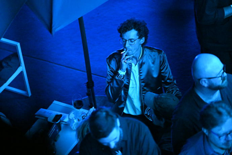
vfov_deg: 6.9
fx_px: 1289
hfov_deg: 10.3
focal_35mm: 200
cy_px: 78
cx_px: 116
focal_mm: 200
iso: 32000
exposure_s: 1/200
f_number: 2.8
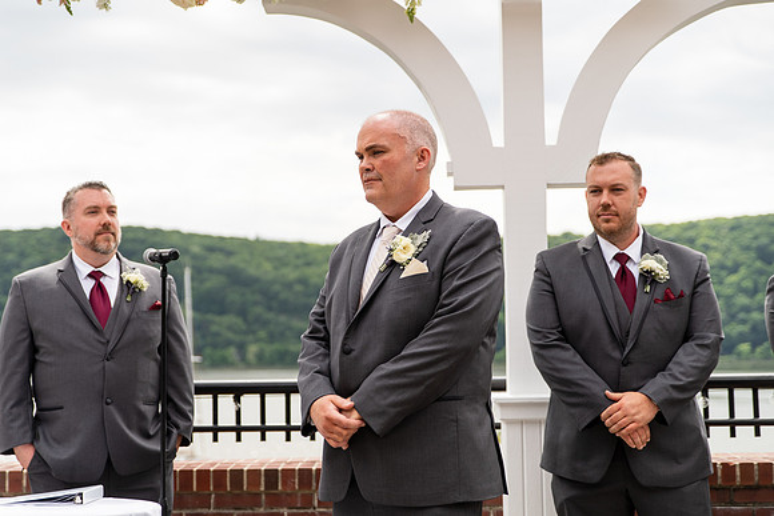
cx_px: 387
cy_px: 258
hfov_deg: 36.2
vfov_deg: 24.6
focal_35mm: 55
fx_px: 1183
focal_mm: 55
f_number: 2.8
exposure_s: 1/2000
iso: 125
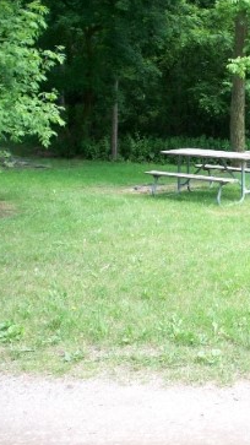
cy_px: 214
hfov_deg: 20.3
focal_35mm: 57
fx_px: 672
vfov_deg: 36.6
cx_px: 260
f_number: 2.8
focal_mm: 6.2
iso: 80
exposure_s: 1/107
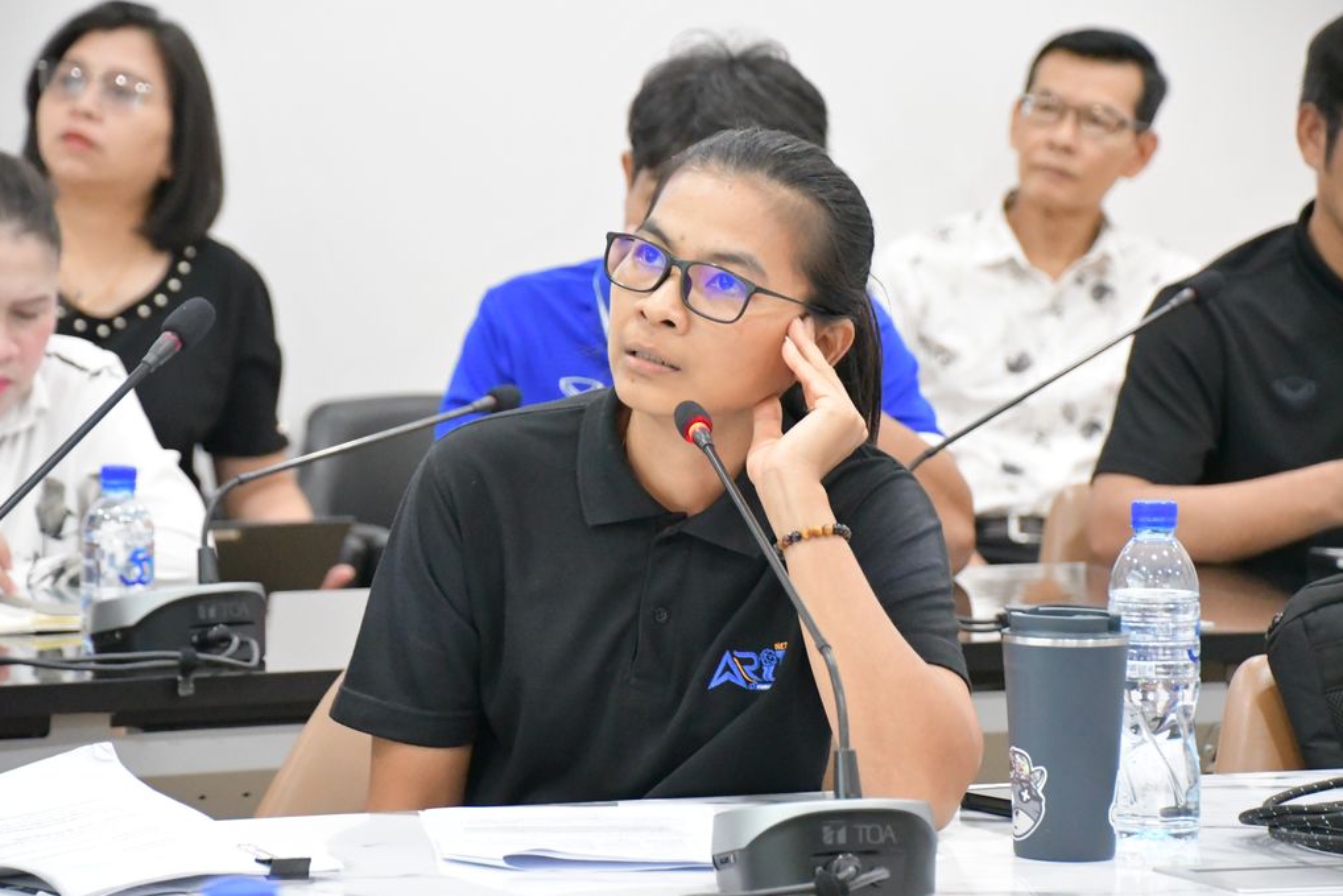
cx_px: 672
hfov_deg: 11.7
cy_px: 448
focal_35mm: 175
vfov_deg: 7.8
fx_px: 6529
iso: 11400
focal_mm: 116
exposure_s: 1/125
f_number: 5.6
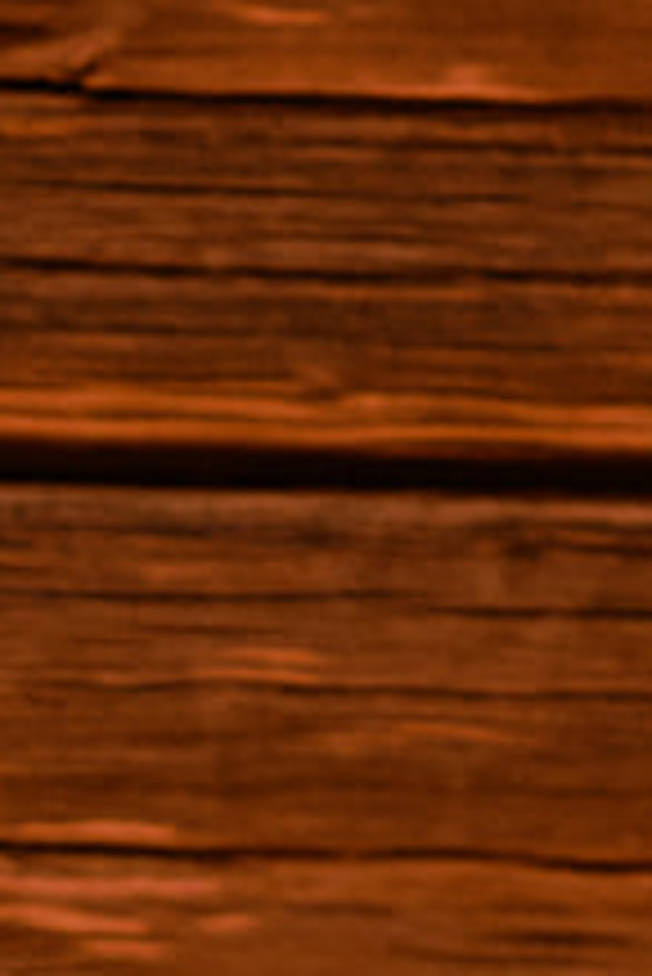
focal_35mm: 258
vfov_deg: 7.3
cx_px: -447
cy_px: 2546
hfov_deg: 5.3
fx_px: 6997
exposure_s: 1/4000
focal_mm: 23
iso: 320
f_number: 2
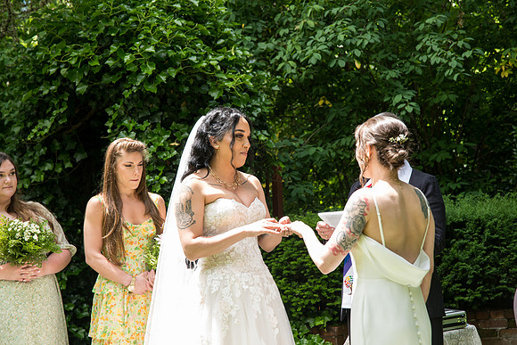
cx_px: 258
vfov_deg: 19.5
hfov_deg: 28.8
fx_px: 1005
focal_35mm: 70
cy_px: 172
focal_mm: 70
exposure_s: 1/400
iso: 500
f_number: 5
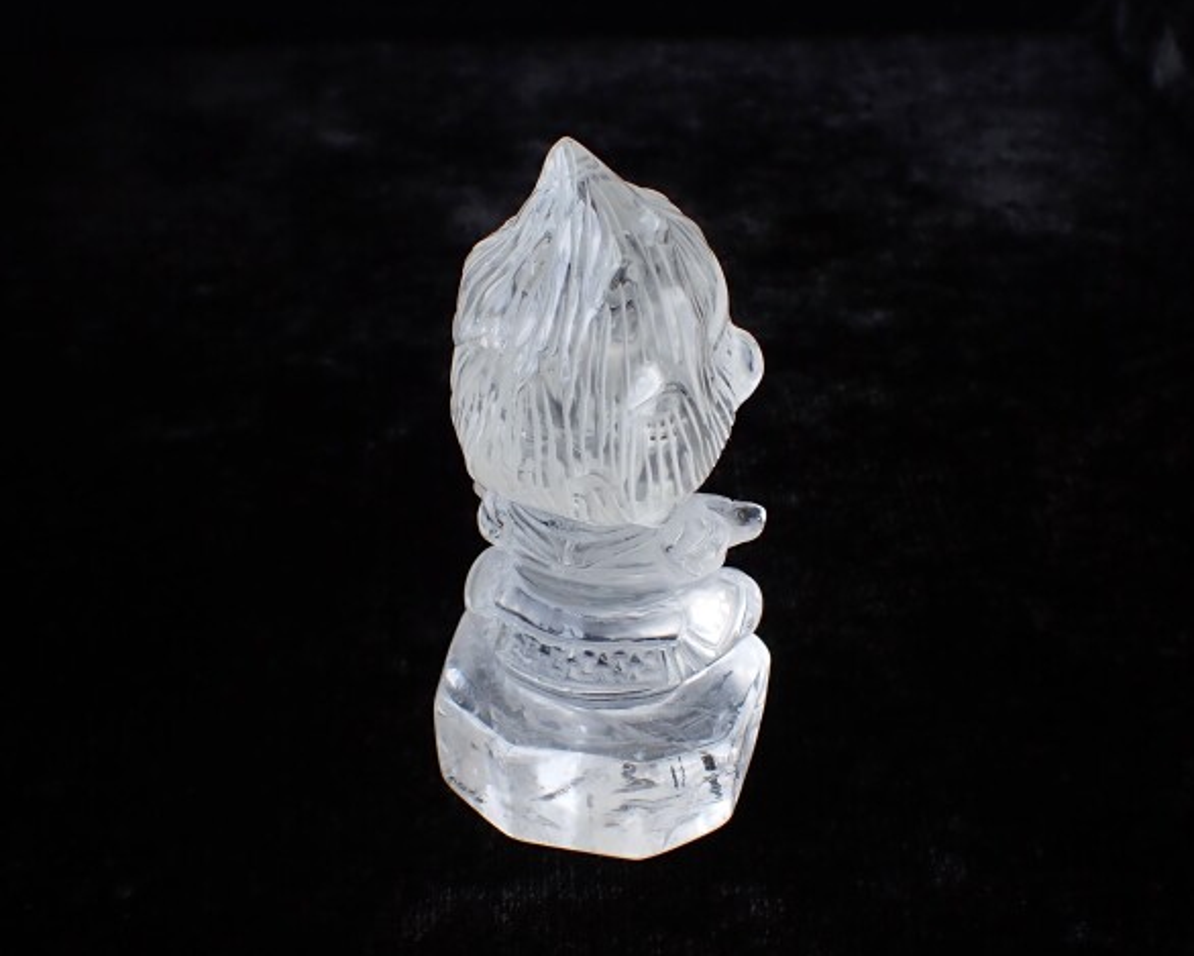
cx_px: 603
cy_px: 475
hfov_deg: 55.7
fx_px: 1131
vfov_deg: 45.8
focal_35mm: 32
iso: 100
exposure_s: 1/125
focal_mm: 5.4
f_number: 3.2
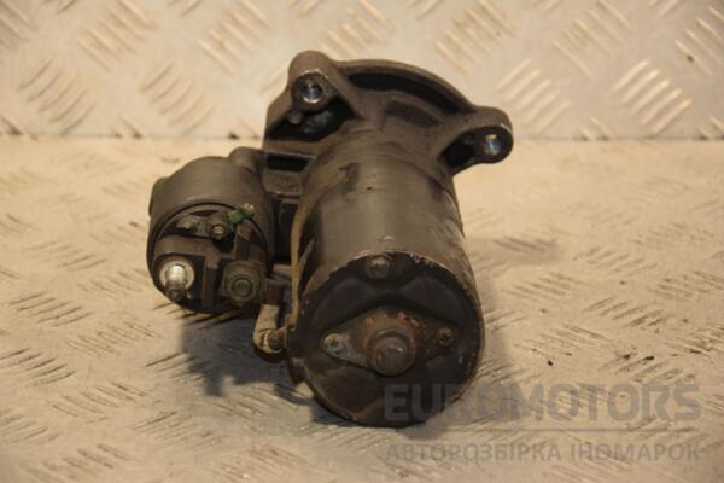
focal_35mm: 120
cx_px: 362
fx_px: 2413
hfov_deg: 17.1
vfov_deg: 11.4
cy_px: 242
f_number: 5.3
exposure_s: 1/160
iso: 800
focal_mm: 80
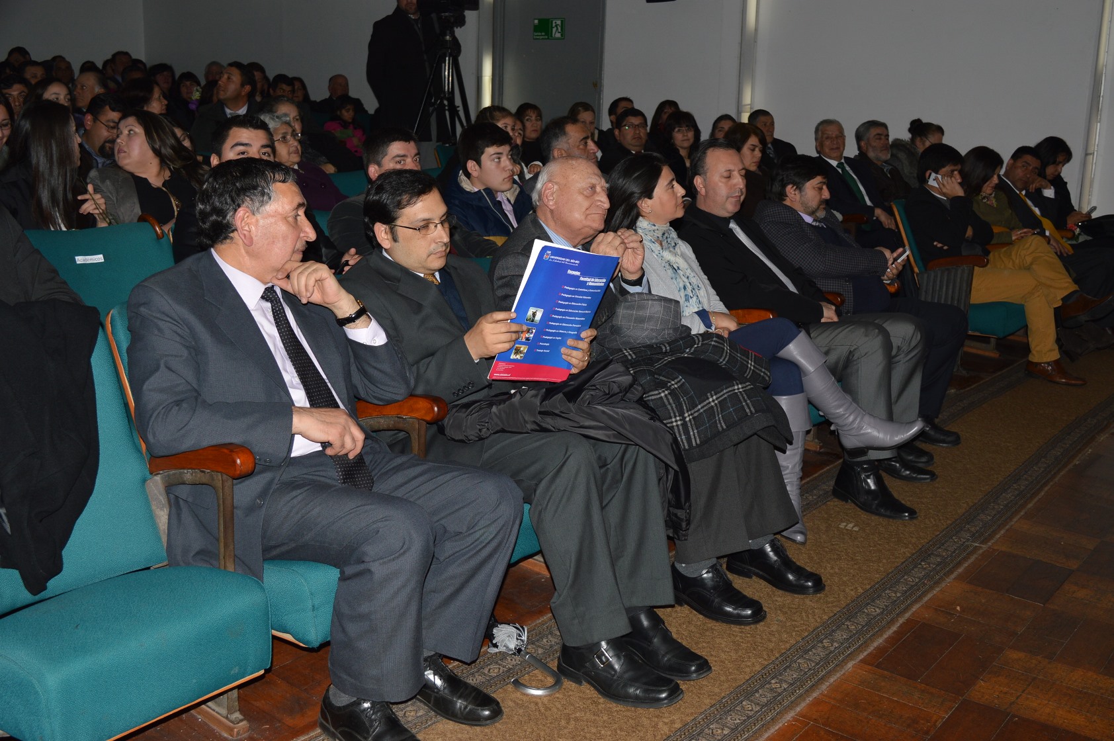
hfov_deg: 51.3
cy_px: 370
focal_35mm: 38
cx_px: 557
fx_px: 1159
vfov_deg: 35.4
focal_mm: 25
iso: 200
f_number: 5.6
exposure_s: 1/125
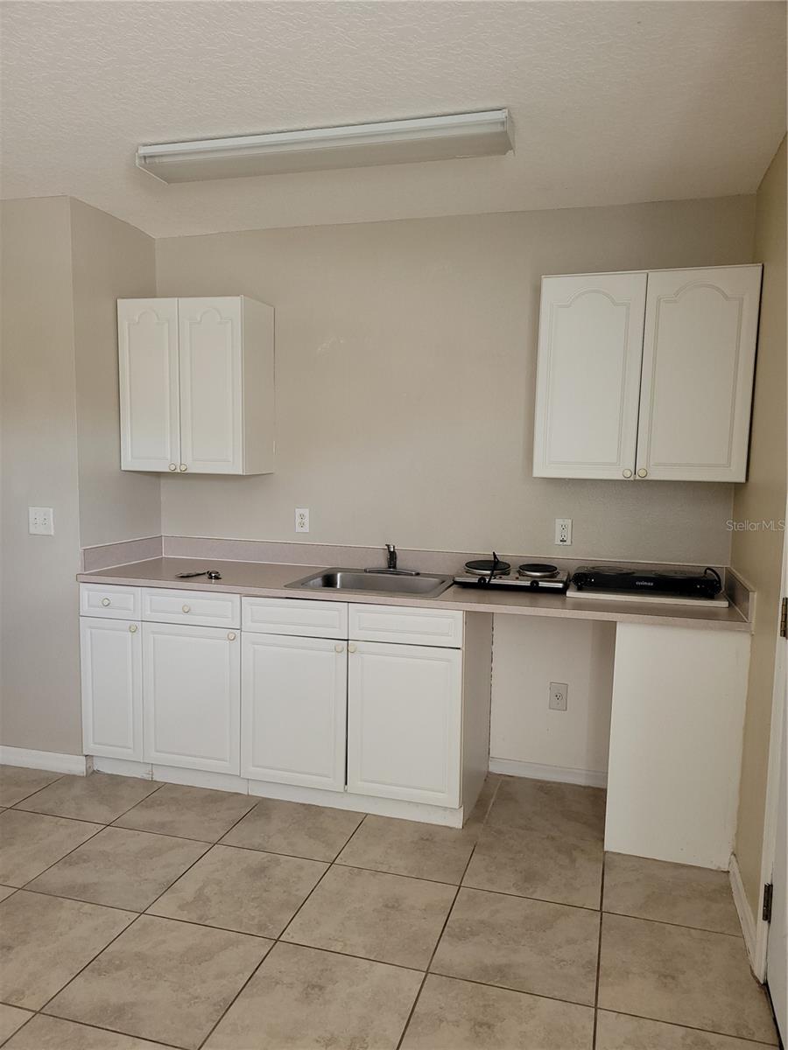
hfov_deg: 53.1
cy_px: 525
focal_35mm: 26
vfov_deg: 67.3
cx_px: 394
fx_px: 789
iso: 100
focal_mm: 5.4
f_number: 1.8
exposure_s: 1/40
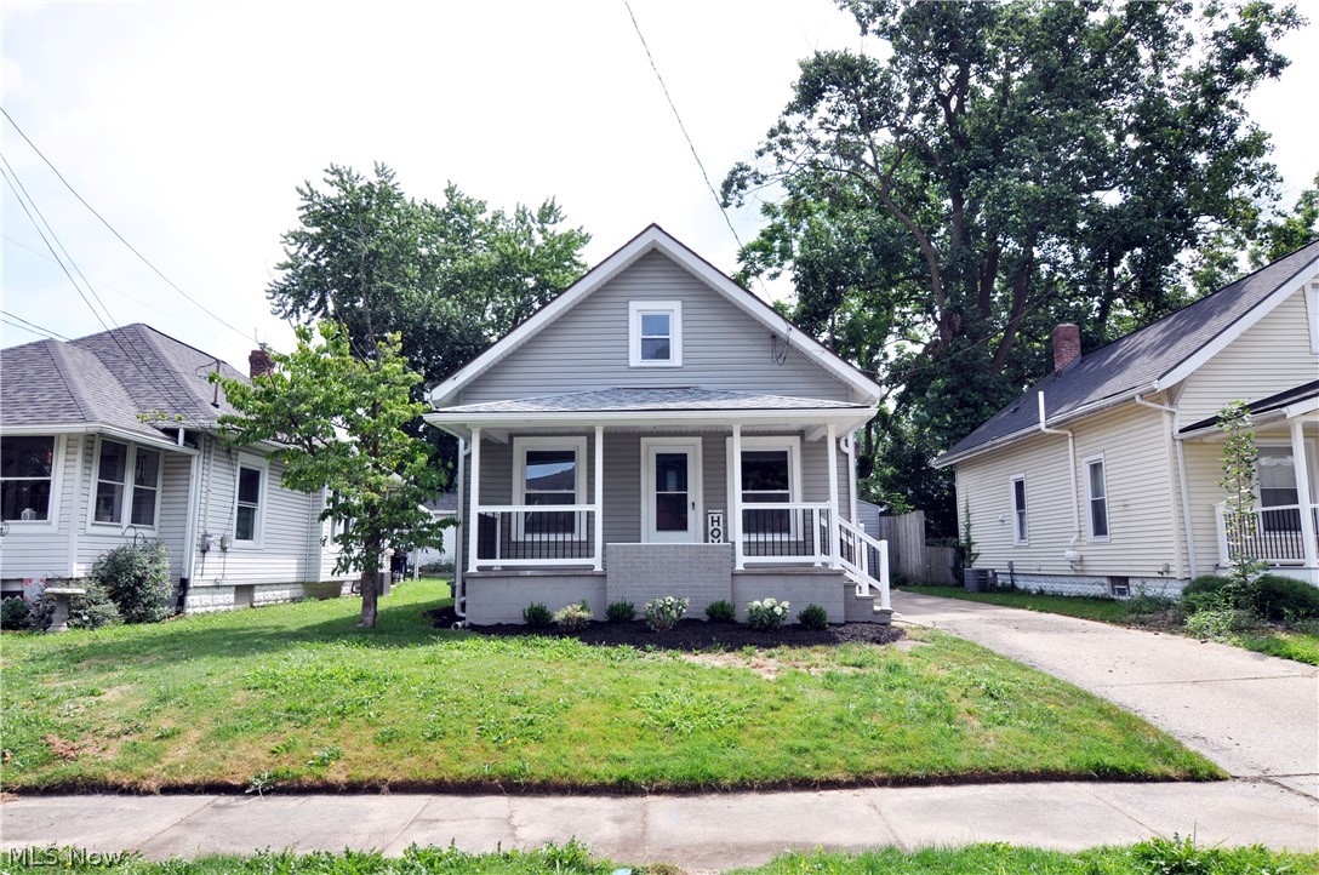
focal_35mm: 22
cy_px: 438
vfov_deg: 56.0
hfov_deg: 77.4
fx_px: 823
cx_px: 660
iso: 200
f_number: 9
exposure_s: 1/320
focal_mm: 15
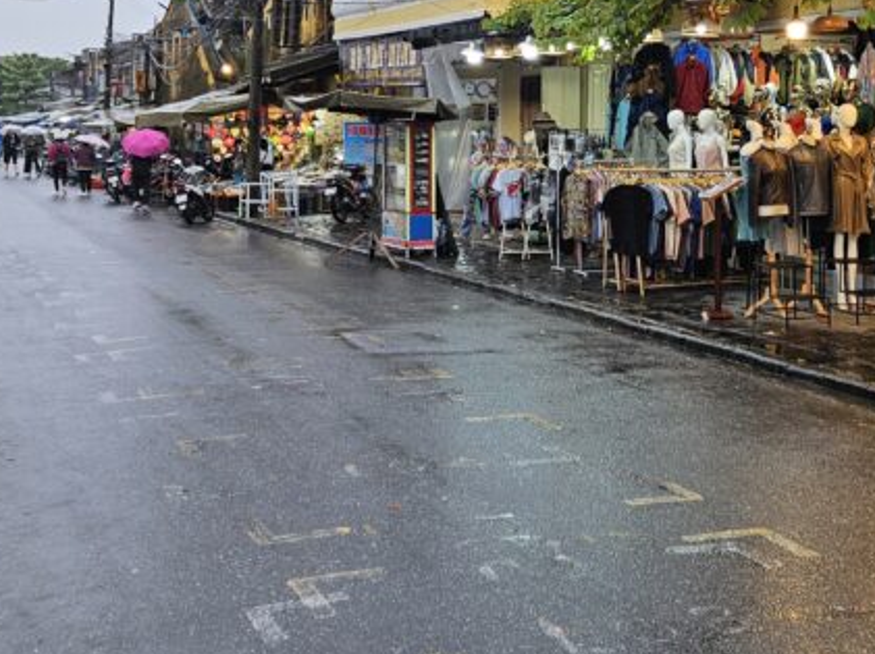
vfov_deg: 25.6
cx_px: 534
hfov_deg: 34.2
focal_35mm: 56
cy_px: 137
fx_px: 1414
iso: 64
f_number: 1.8
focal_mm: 5.4
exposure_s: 1/180
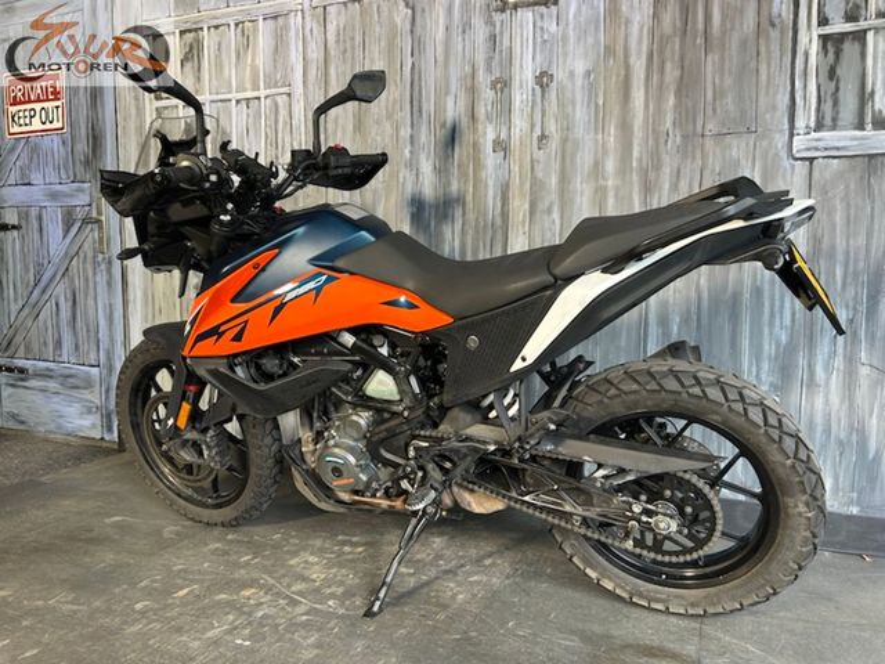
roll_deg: -0.2
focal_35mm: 26
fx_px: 665
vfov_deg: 53.1
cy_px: 332
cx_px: 442
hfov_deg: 67.3
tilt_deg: -4.1
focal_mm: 5.7
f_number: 1.5
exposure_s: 1/173
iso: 40
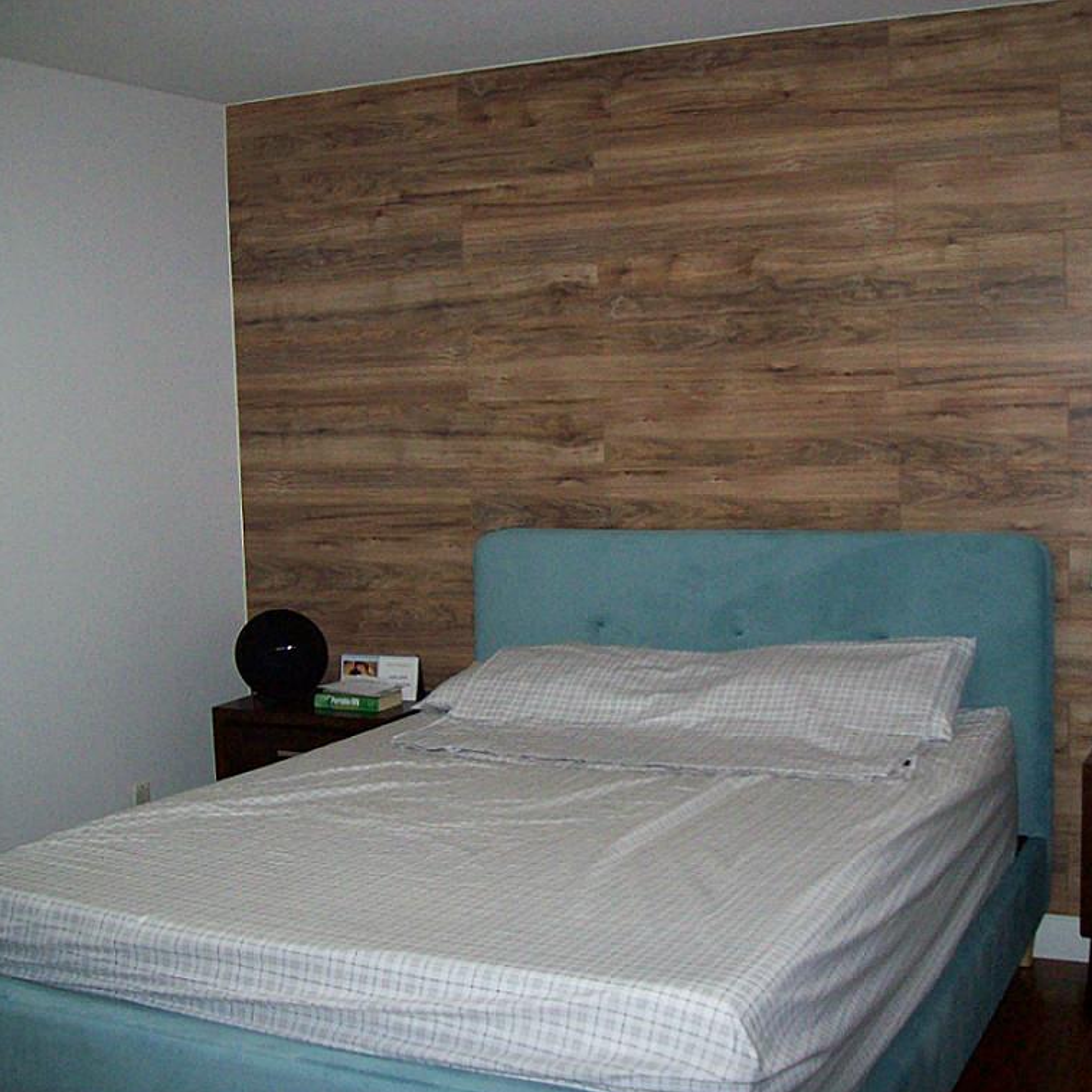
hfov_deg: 39.1
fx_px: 1535
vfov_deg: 39.2
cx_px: 611
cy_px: 552
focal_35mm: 43
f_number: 2.7
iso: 200
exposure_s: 1/64
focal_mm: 6
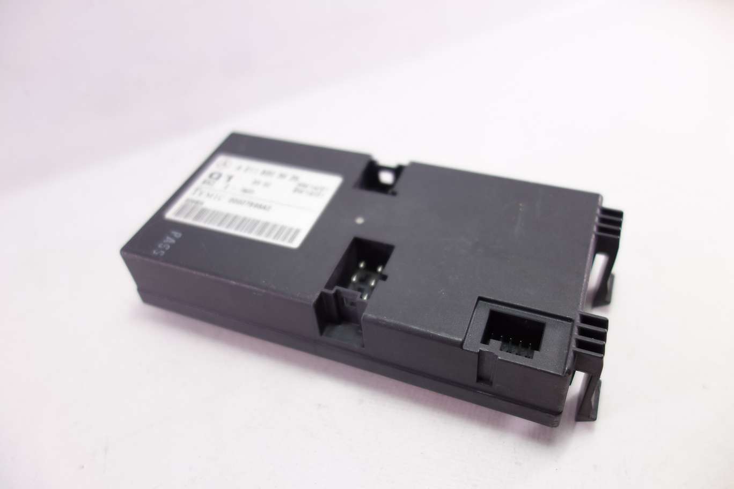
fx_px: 571
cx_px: 367
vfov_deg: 46.4
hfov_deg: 65.5
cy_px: 244
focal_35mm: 28
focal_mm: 10.4
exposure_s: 1/100
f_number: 1.8
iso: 125
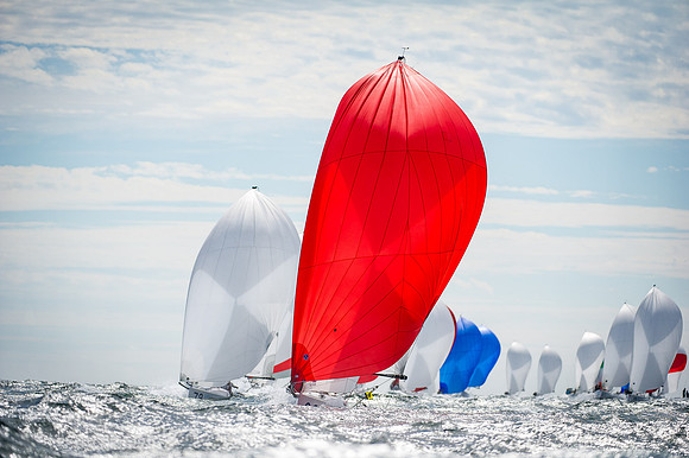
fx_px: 4591
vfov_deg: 5.7
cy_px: 229
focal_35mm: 240
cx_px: 344
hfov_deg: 8.6
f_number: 4
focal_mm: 240
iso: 320
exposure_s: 1/4000
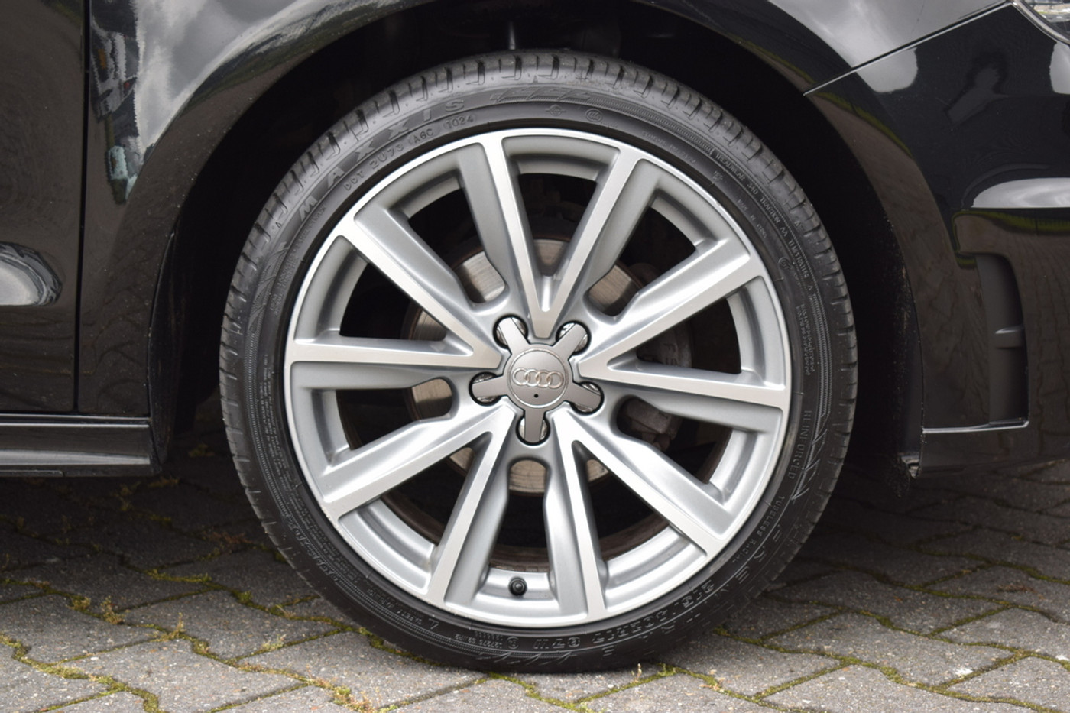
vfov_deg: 18.9
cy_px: 356
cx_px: 535
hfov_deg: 28.1
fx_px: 2140
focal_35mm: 72
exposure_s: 1/125
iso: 400
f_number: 5.6
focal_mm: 48
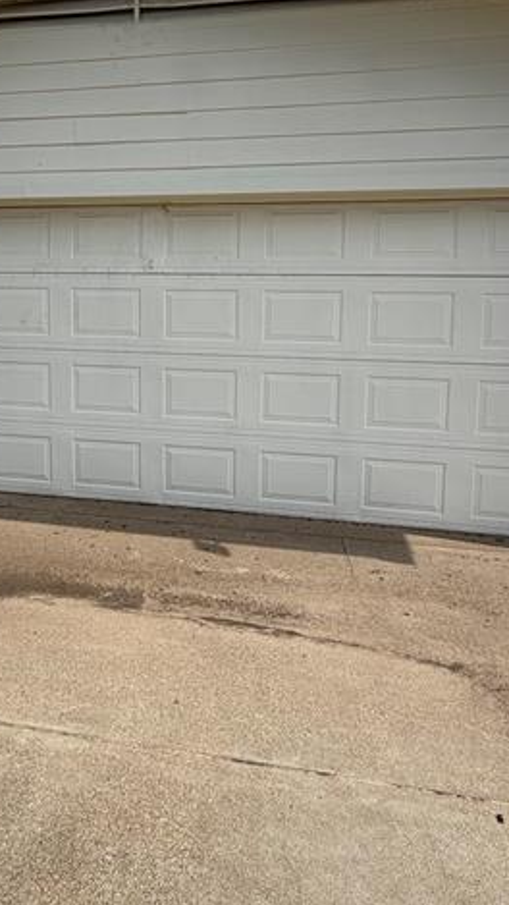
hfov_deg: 45.6
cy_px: 336
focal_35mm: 25
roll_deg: -1.6
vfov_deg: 72.7
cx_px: 187
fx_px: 600
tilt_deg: -5.4
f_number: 2.2
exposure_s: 1/1189
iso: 20
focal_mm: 2.22
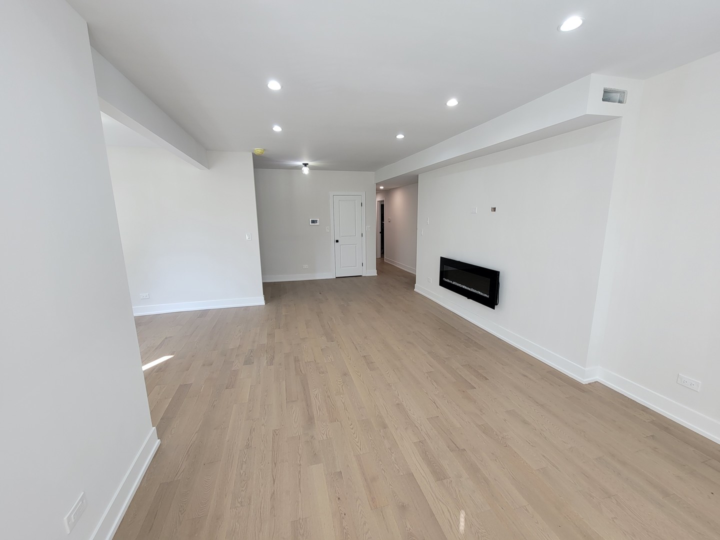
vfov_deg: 89.9
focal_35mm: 13
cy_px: 270
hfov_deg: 106.2
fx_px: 270
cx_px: 360
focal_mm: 2.2
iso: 64
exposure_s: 1/60
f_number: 2.2
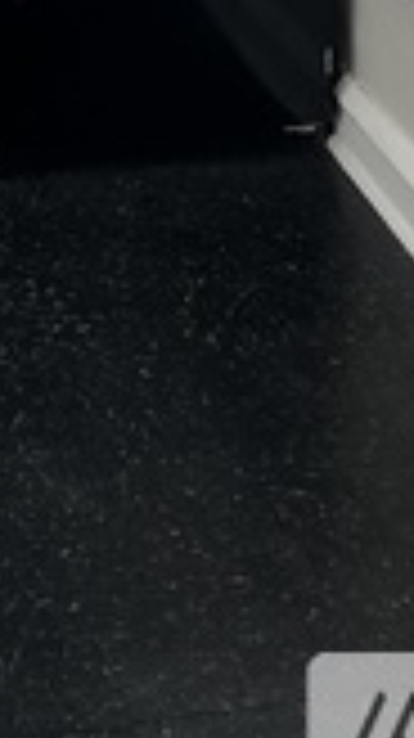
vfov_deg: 15.5
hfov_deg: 10.3
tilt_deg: -7.4
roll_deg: -1.2
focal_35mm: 115
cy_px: -668
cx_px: -90
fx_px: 2249
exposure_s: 1/174
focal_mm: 5.1
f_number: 1.6
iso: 40
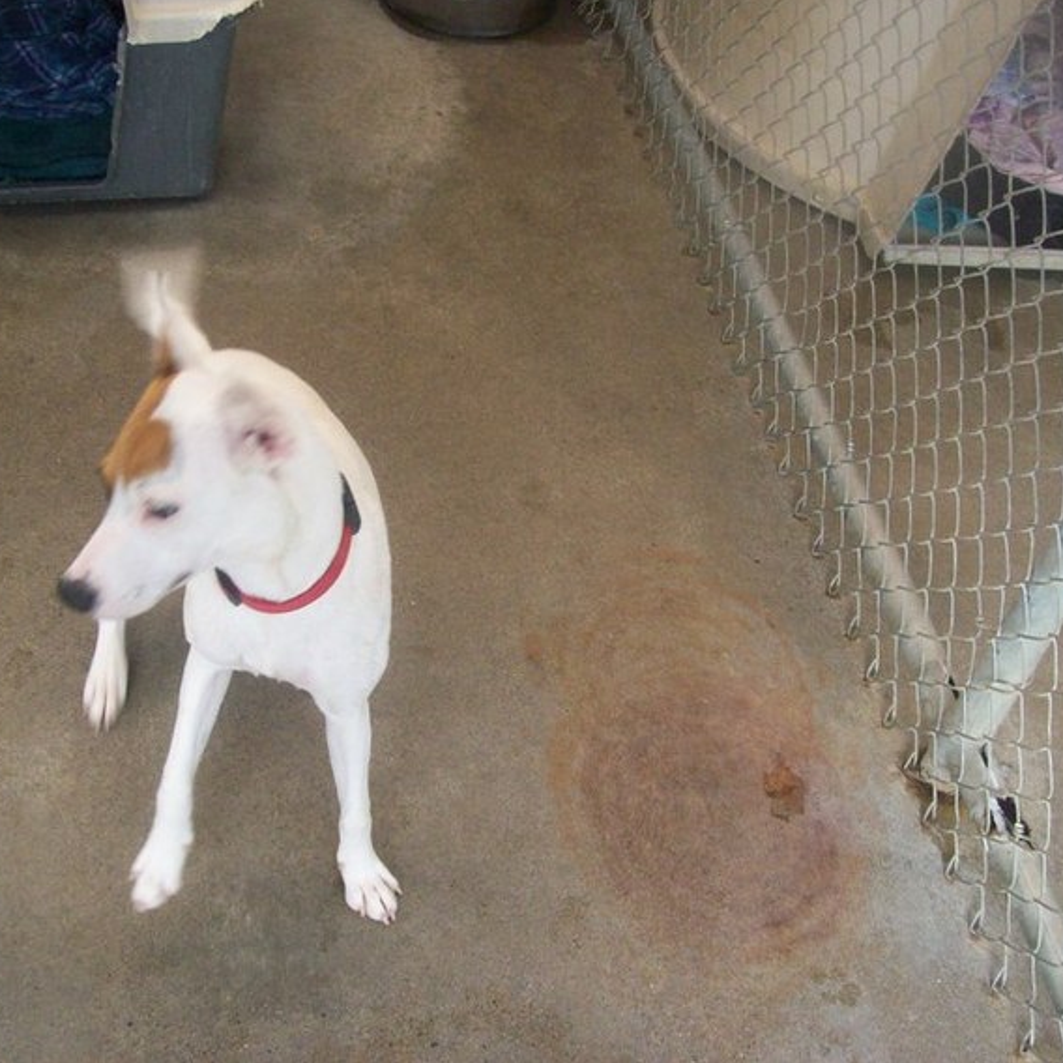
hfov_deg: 39.2
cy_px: 527
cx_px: 511
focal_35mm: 43
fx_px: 1494
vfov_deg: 39.2
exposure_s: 1/81.8
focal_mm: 6
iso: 200
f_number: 2.7
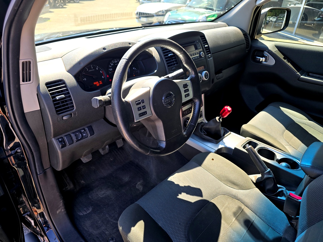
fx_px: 215
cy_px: 121
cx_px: 162
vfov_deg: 58.9
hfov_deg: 73.9
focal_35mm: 23
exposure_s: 1/180
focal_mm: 6.3
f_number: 1.7
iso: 16
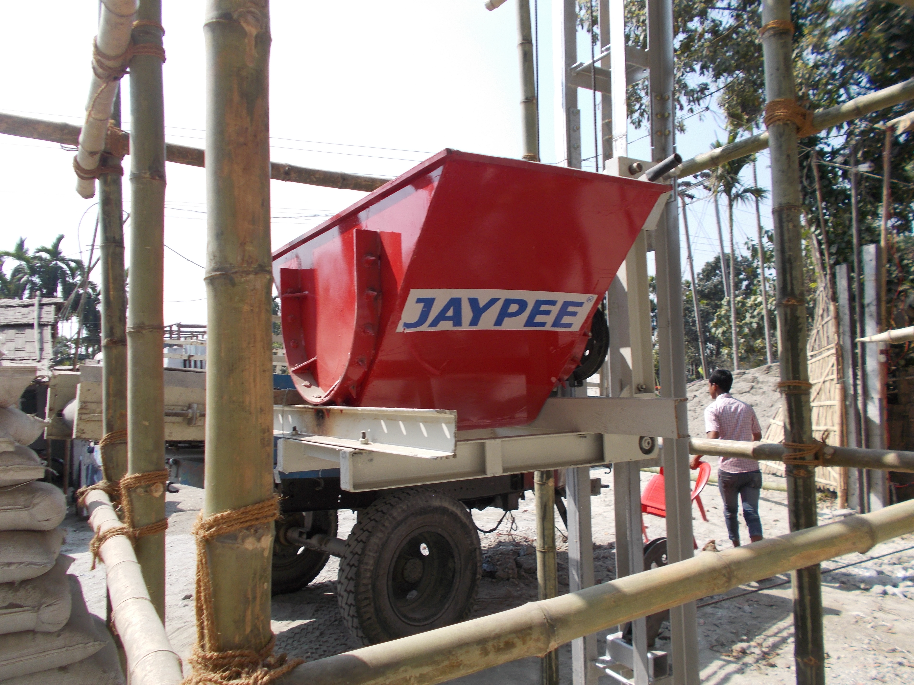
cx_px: 457
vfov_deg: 53.1
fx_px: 687
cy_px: 342
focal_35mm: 26
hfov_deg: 67.3
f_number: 8
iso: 80
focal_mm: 4.6
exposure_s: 1/80
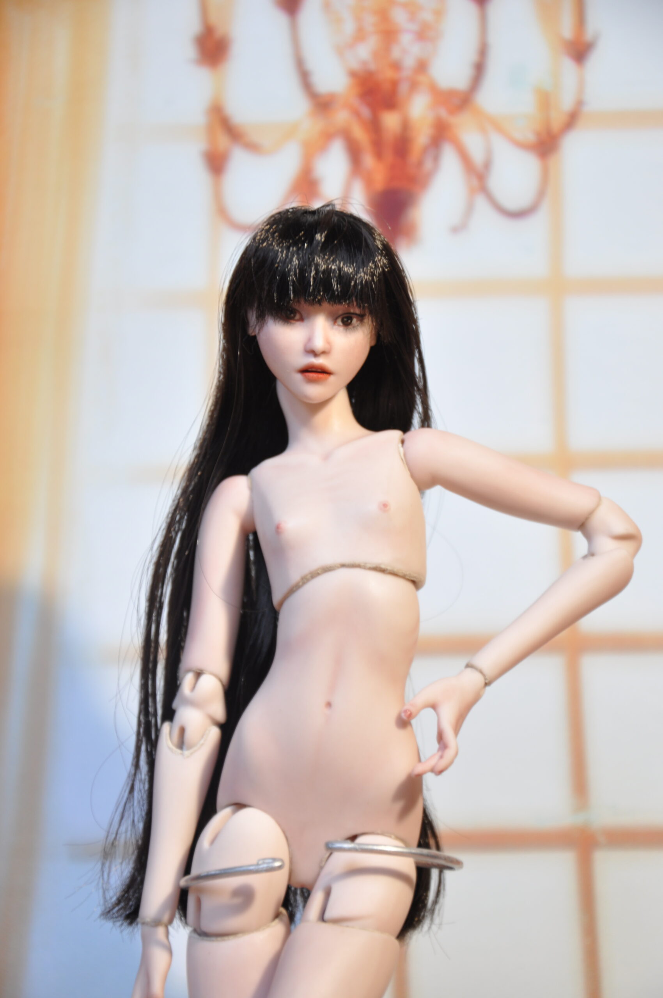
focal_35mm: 105
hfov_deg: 13.0
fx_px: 2908
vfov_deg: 19.5
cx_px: 332
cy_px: 499
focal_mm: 70
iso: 200
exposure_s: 1/6
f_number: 5.3
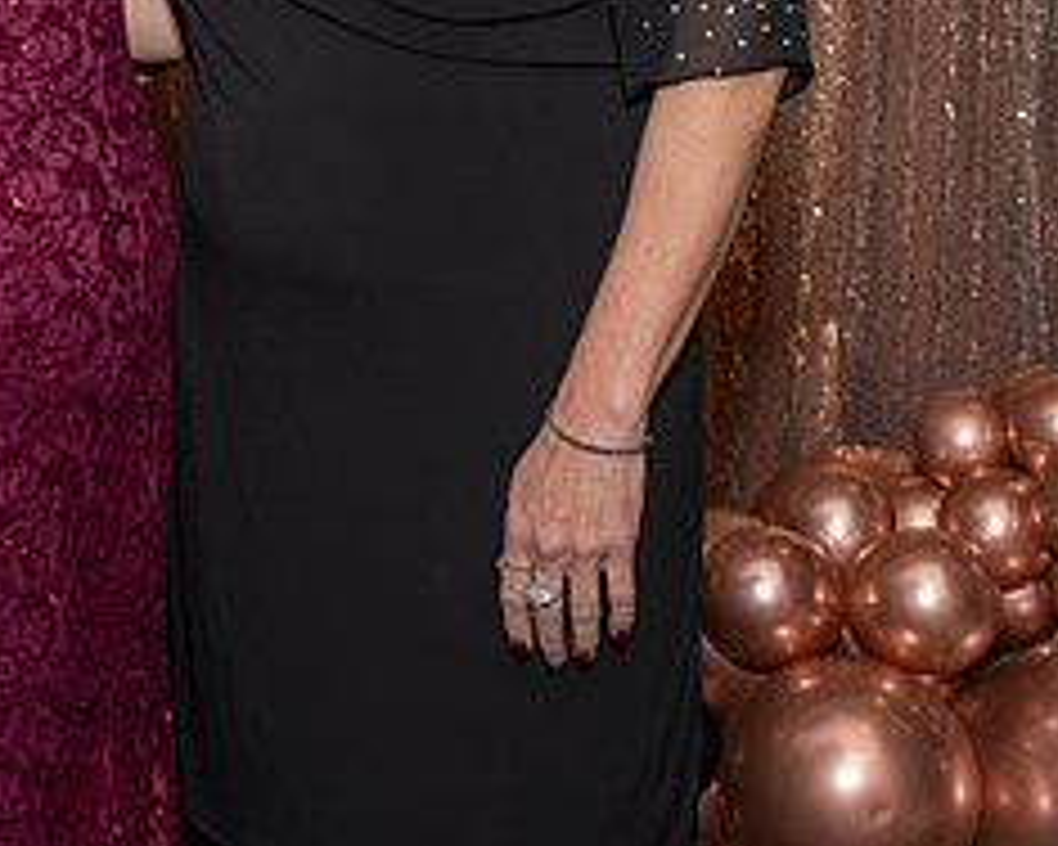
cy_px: -132
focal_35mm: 105
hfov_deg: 17.9
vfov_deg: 14.3
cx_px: 27
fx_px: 3288
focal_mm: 24
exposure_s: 1/250
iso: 500
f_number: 8
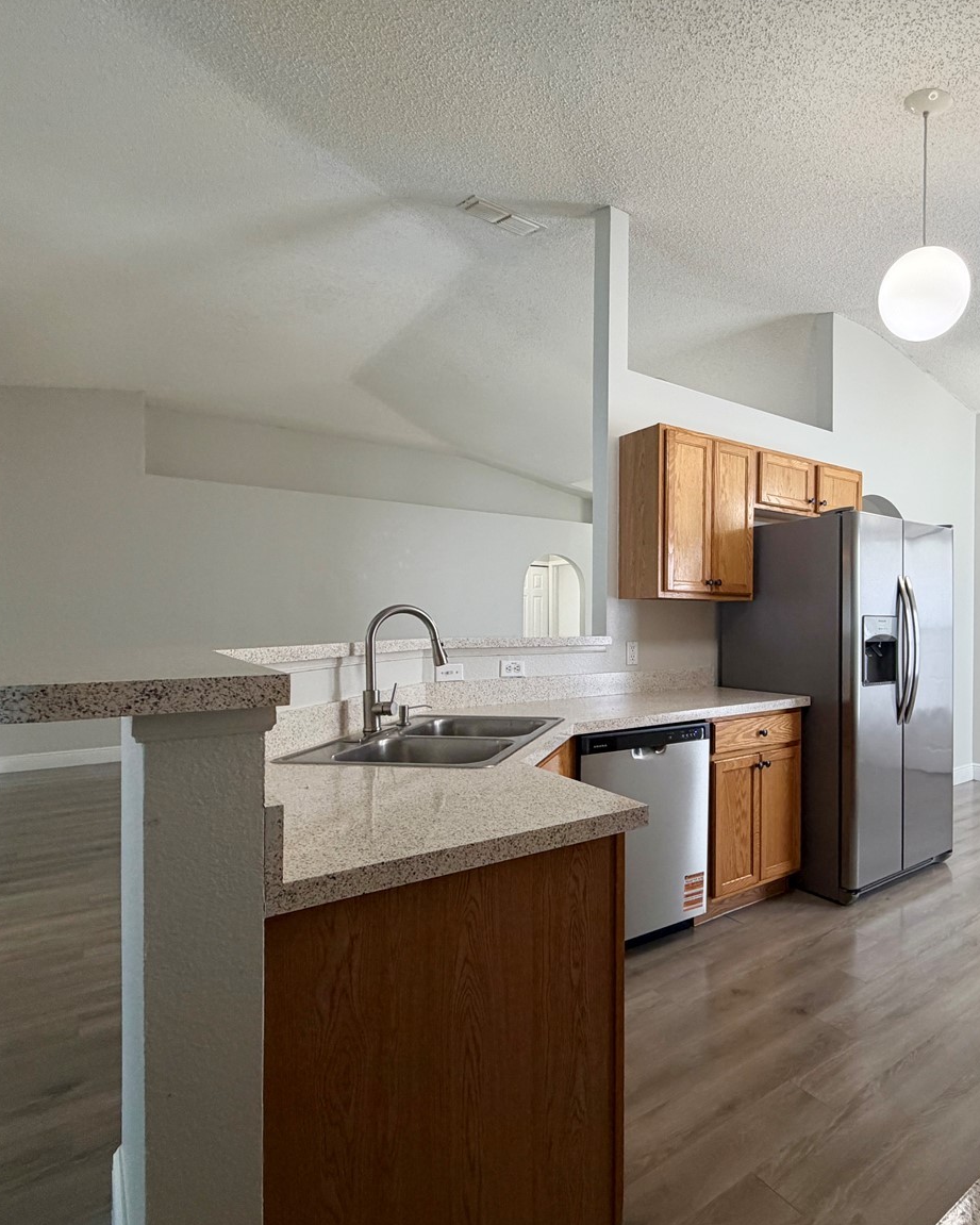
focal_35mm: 19
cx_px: 653
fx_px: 689
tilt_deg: -0.4
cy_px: 630
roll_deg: +0.7
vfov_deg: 83.3
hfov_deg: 68.9
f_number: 2.2
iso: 200
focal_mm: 2.22
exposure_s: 1/60
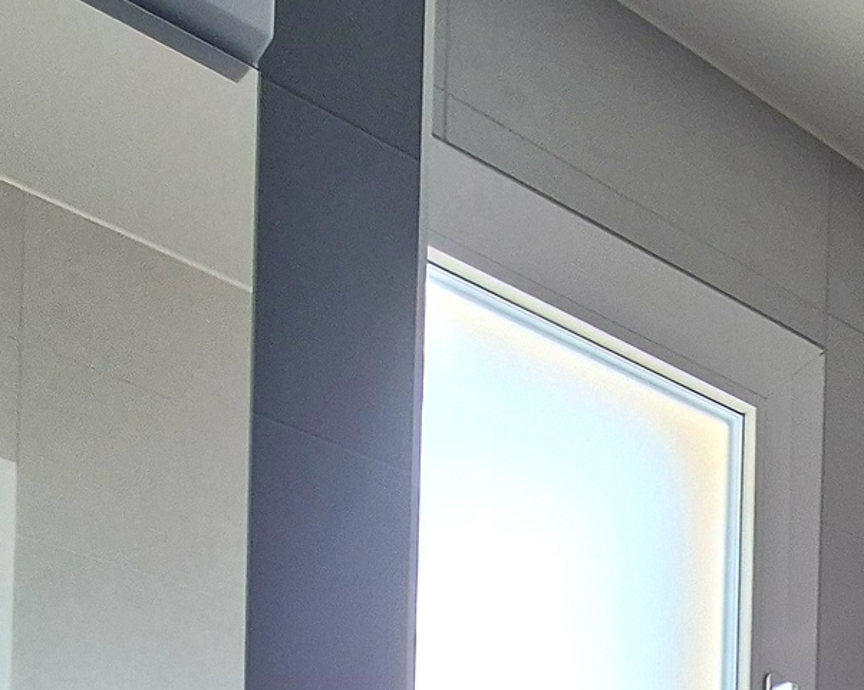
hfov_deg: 32.1
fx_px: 1380
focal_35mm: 54
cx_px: 860
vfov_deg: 20.2
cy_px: 1244
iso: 100
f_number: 2.2
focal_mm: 2.2
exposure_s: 1/50
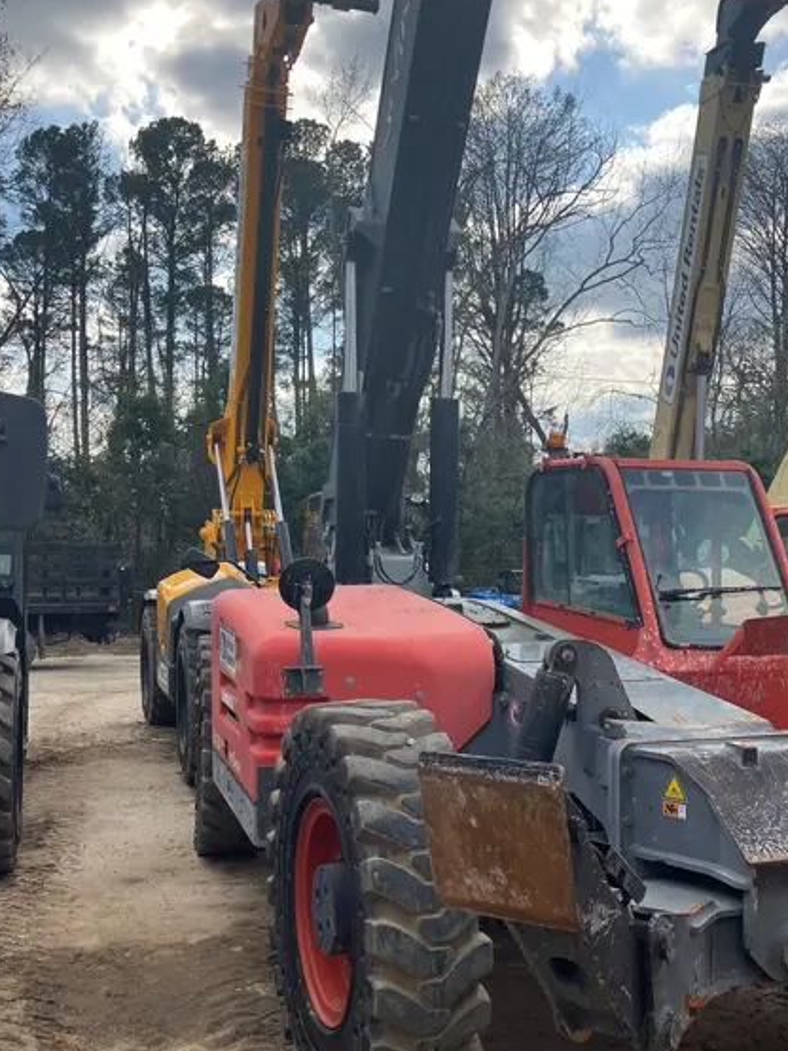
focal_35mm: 37
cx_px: 498
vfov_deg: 50.1
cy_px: 567
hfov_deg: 38.4
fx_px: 1123
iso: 32
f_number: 1.8
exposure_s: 1/1279
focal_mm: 3.99
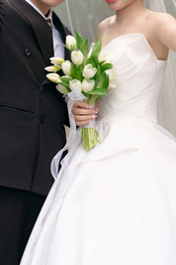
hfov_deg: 13.5
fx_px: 745
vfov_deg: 19.9
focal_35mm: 102
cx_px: 69
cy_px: 48
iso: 160
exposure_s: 1/400
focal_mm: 54.3
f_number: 3.2
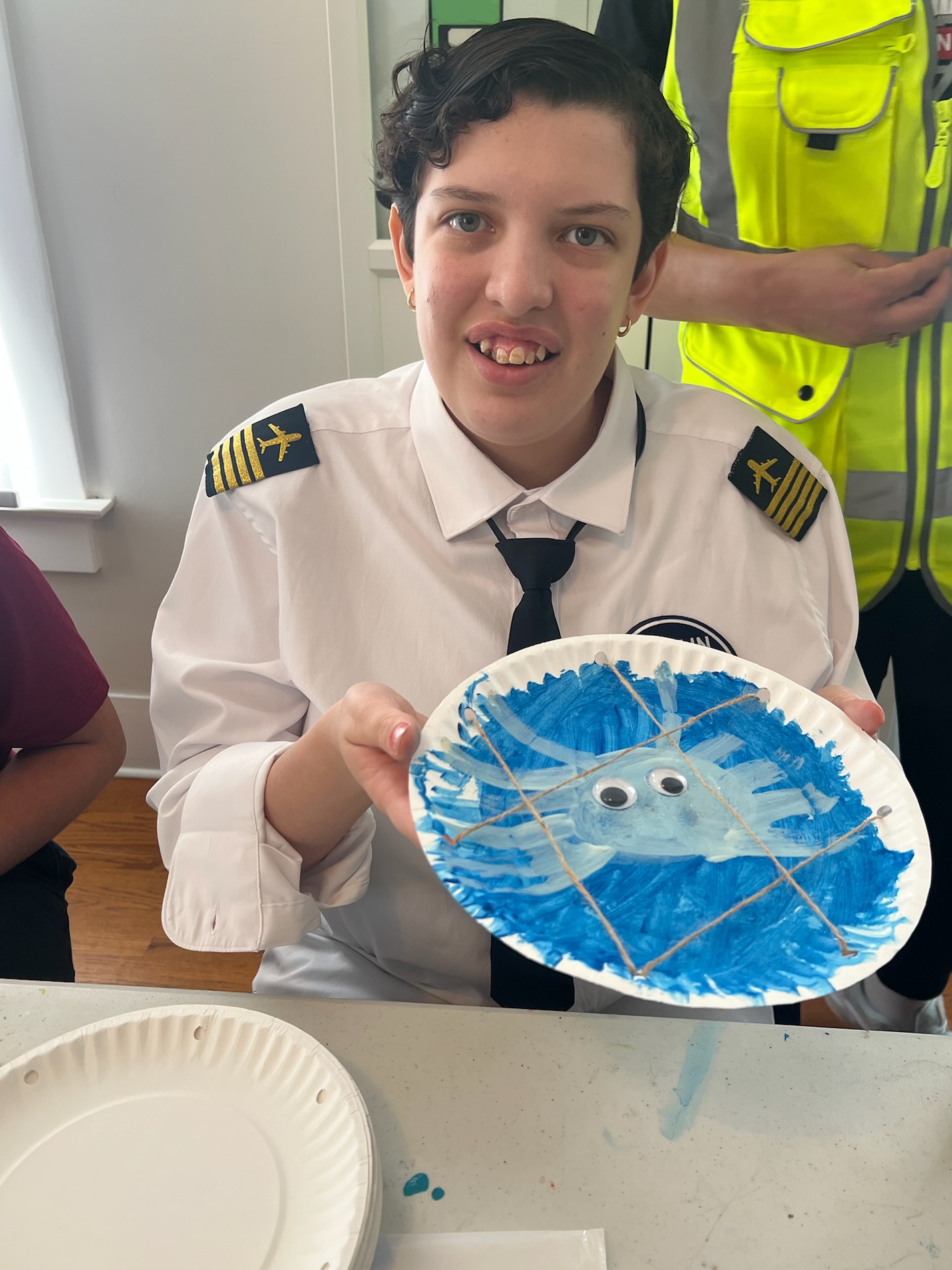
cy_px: 609
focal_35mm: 28
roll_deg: +0.3
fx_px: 1027
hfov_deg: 49.7
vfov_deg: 63.4
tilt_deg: -24.4
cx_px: 500
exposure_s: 1/60
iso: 64
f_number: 1.5
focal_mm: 5.7
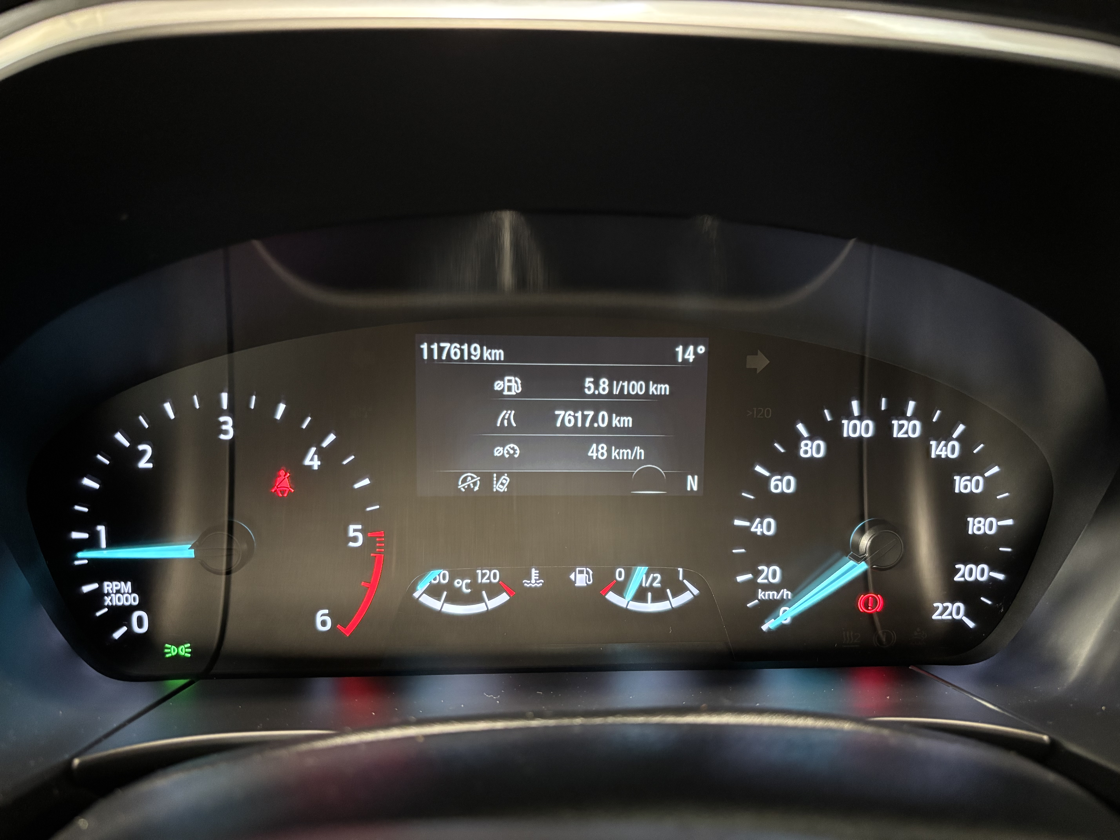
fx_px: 841
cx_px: 560
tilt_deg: -16.7
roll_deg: -2.1
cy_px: 420
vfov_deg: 53.1
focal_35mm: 26
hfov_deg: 67.3
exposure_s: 1/28
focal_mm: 5.96
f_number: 1.6
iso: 640
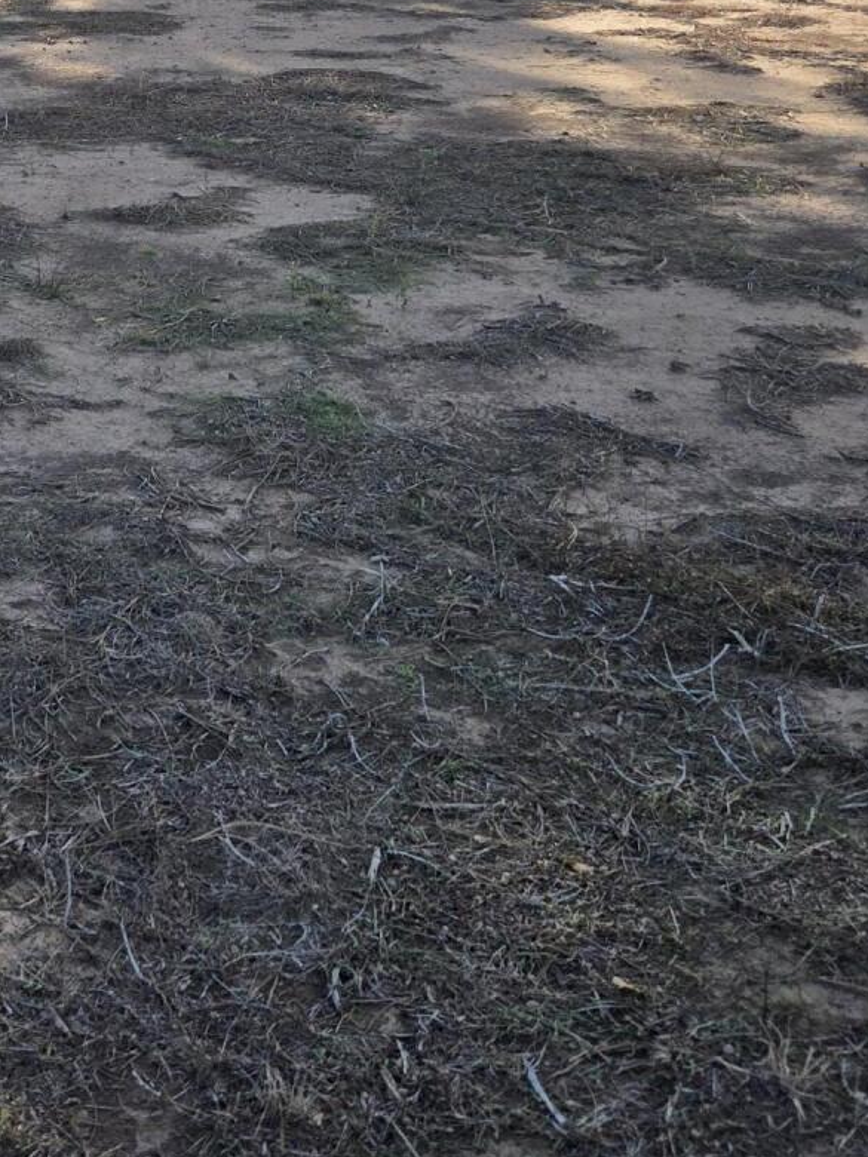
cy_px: 59
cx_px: 42
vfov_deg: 30.8
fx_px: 1973
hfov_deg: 23.9
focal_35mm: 59
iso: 50
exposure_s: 1/2921
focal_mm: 5.4
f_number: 1.8
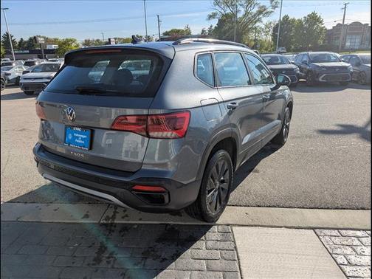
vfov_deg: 56.8
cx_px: 186
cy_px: 140
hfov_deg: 71.6
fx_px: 258
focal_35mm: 24
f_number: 1.85
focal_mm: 6.81
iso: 38
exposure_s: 1/2000
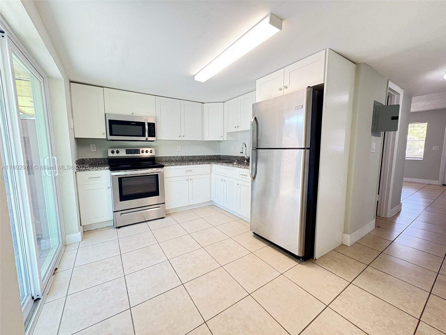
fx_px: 180
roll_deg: +0.4
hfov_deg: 102.1
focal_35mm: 14
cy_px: 168
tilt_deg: -5.3
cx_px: 223
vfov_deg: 85.7
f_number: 2.2
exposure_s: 1/60
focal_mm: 2.22
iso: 400
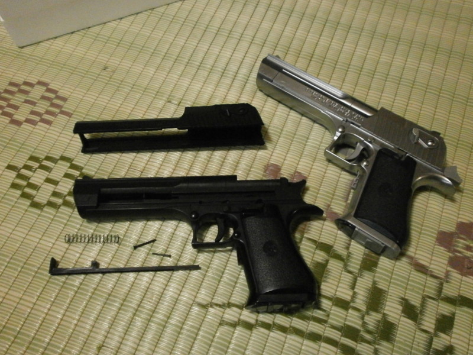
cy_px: 178
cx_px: 236
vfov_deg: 44.2
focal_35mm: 32
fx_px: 437
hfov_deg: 56.8
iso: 800
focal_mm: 5.8
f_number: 3.1
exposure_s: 1/40
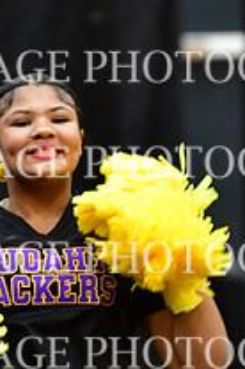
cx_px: 72
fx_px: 8583
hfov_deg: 1.6
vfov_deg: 2.5
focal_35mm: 838
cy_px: 305
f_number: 3.5
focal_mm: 200
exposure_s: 1/500
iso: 5000
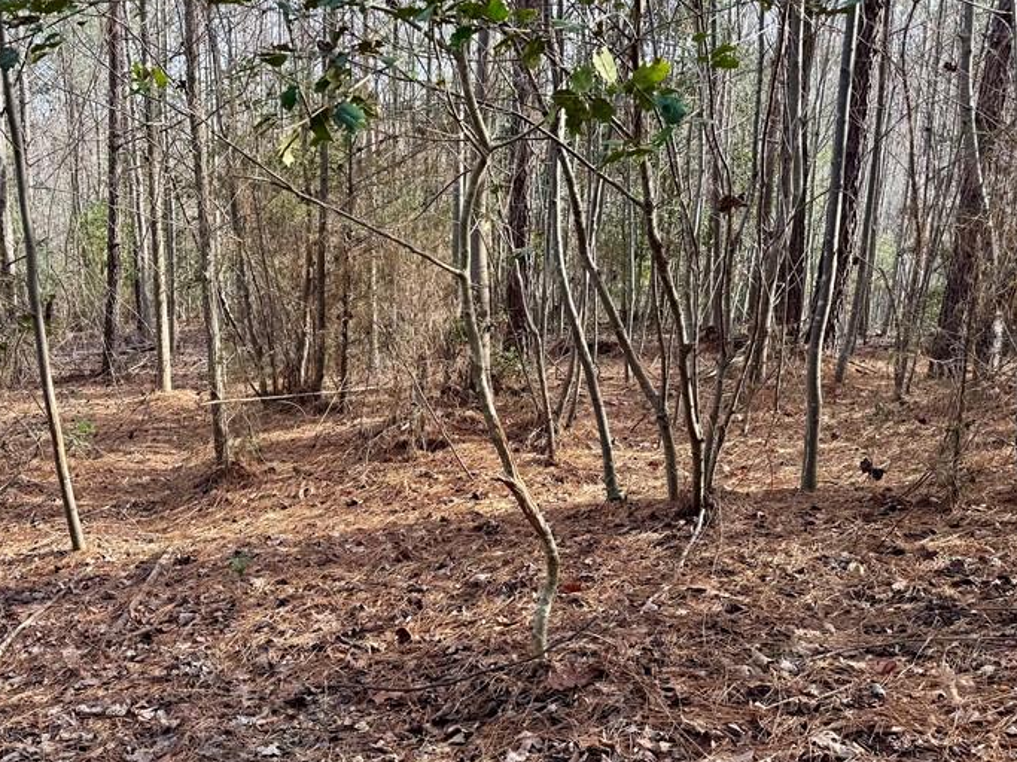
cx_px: 365
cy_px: 485
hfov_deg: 50.7
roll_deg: +1.0
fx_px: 1057
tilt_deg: -15.1
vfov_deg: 39.3
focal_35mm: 36
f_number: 1.78
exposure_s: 1/325
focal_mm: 6.76
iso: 80
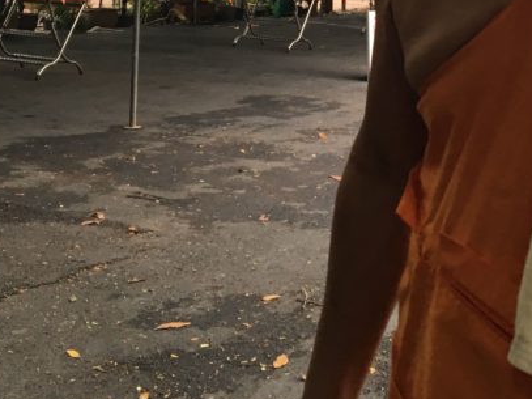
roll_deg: -1.6
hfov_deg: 26.5
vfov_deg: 19.1
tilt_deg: +1.5
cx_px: 358
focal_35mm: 73
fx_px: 1122
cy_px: -76
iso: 50
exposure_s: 1/33
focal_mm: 4.15
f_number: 2.2
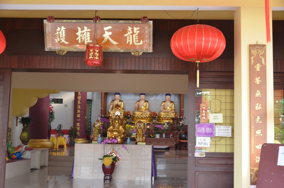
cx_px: 142
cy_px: 94
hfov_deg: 46.5
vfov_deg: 31.7
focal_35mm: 42
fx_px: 331
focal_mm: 28
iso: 800
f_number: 4
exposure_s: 1/30
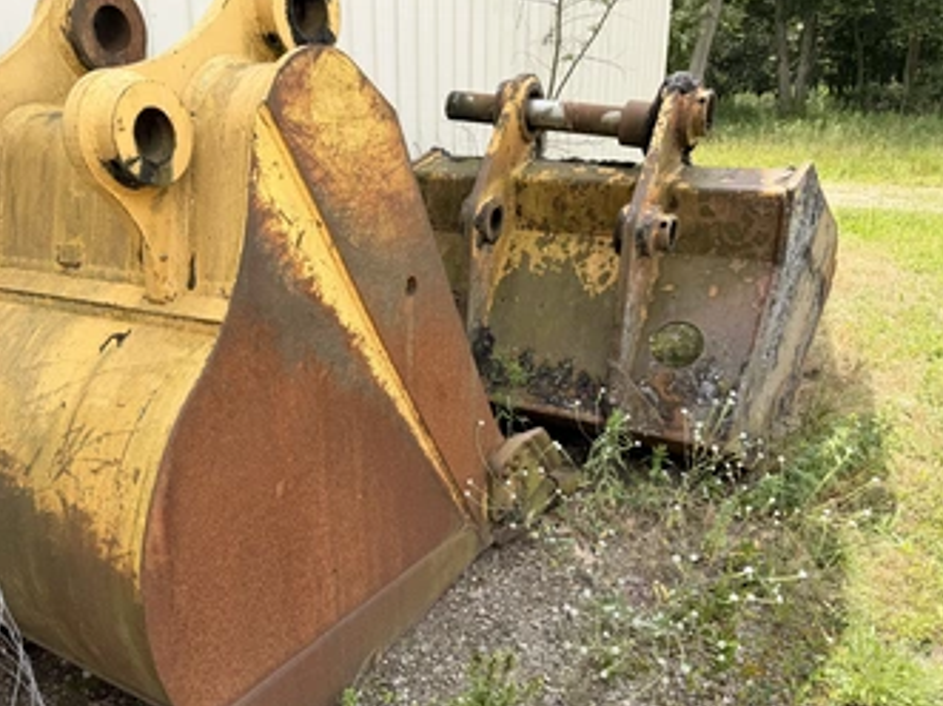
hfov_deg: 61.2
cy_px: 390
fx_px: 790
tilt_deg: -18.7
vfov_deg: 48.1
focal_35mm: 29
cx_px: 385
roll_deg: +4.3
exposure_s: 1/1292
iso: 100
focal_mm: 6.76
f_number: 1.78
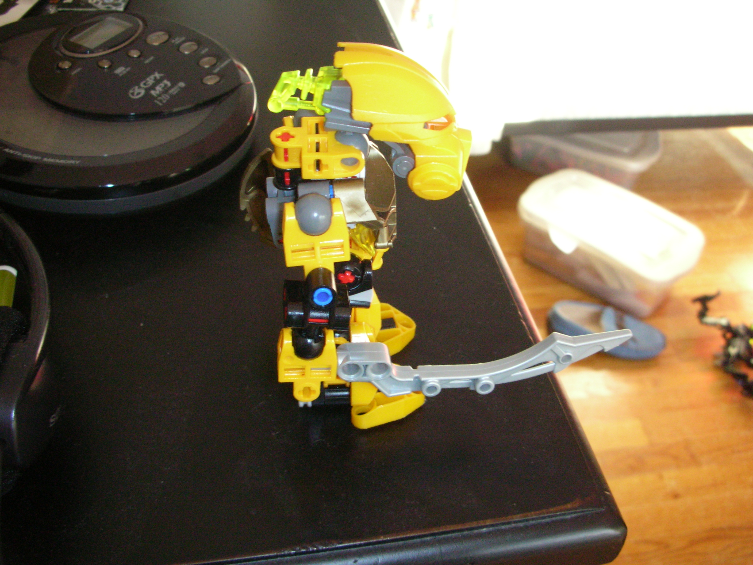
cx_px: 376
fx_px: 761
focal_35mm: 35
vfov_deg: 40.7
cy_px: 282
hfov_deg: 52.6
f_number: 3
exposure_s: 1/21.1
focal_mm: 5.8
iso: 200
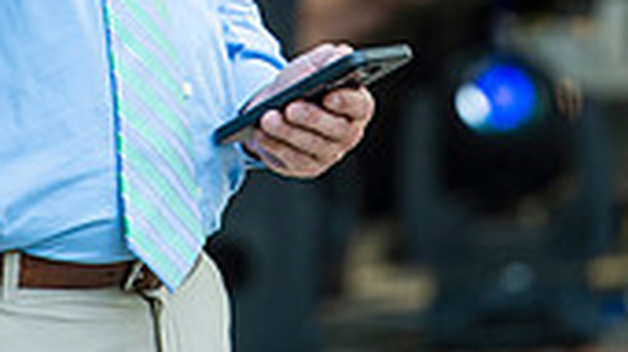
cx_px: 220
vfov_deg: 1.8
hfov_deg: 3.1
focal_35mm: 692
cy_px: -249
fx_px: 11518
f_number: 3.5
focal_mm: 195
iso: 400
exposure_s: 1/250
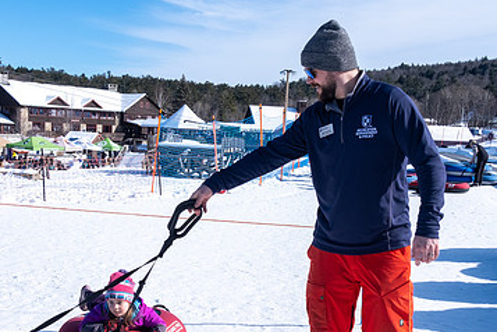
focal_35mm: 48
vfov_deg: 27.8
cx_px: 241
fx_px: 663
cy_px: 235
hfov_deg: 41.1
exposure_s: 1/1000
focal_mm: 16
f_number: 6.4
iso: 320
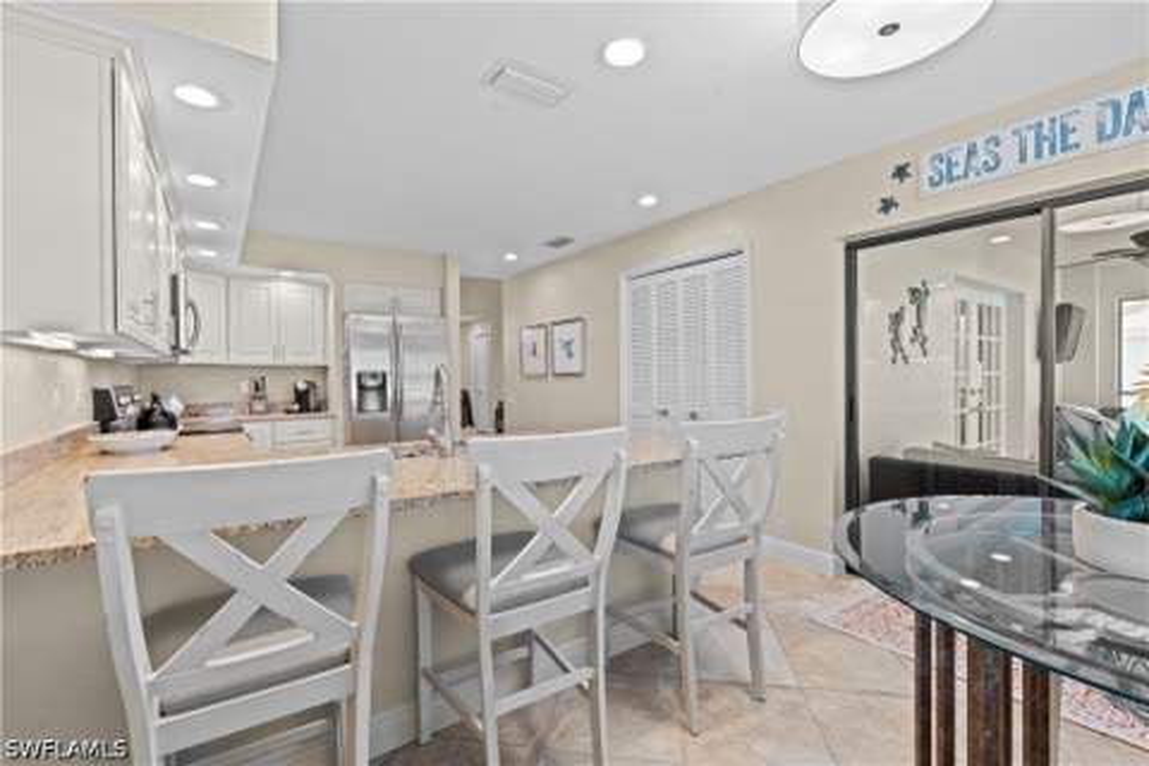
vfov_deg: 73.7
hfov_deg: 96.7
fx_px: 511
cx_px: 574
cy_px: 383
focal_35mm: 16
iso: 640
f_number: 11
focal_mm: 16
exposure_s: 1/5
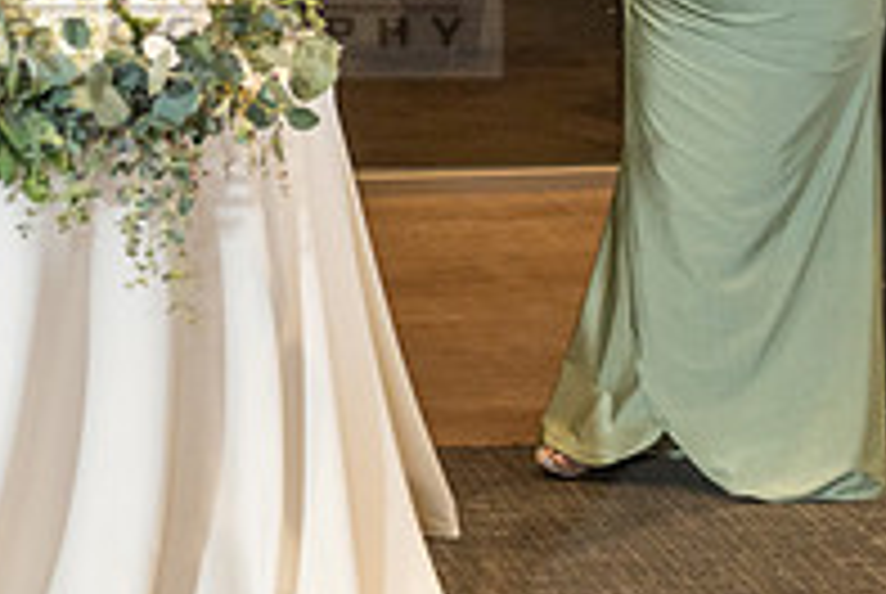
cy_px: 100
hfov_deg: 15.1
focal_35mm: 135
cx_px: 314
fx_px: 3327
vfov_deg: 10.2
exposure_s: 1/160
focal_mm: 40
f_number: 3.5
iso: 800
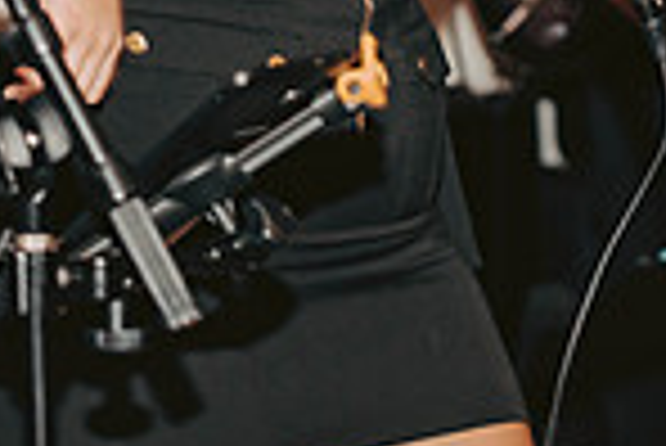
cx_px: 279
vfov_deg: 5.0
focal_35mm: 274
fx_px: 5074
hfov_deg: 7.5
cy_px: -250
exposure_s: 1/80
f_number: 3.2
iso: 500
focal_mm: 70
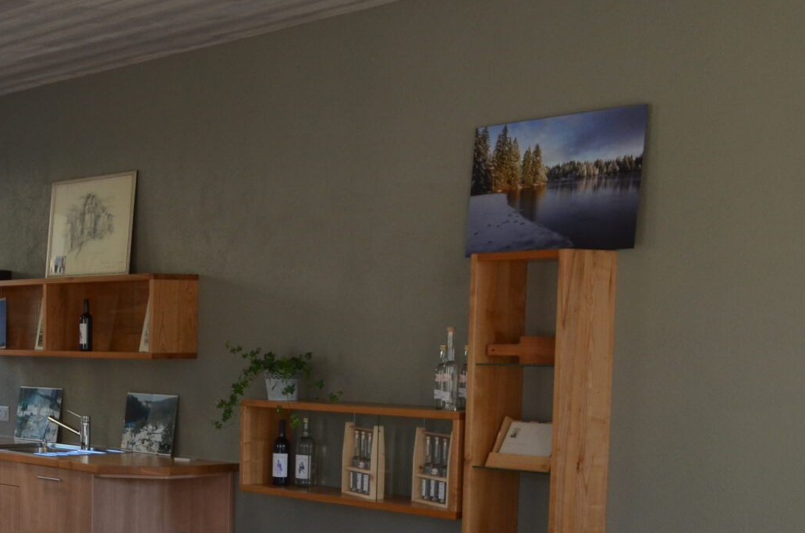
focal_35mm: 67
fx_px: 1495
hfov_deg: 26.9
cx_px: -143
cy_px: 478
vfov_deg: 19.8
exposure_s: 1/125
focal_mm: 18
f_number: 5.6
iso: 400
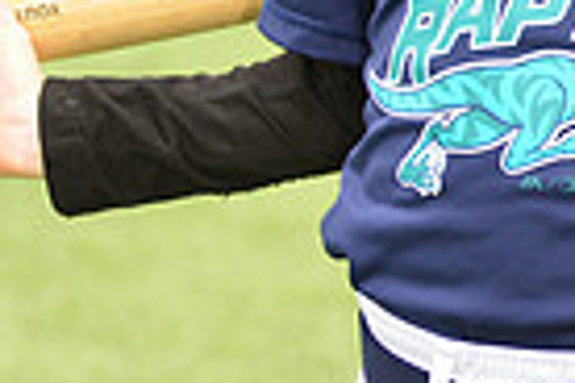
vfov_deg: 1.9
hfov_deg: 2.9
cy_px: -252
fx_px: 11371
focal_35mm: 712
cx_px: 567
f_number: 8
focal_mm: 170
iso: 250
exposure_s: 1/200
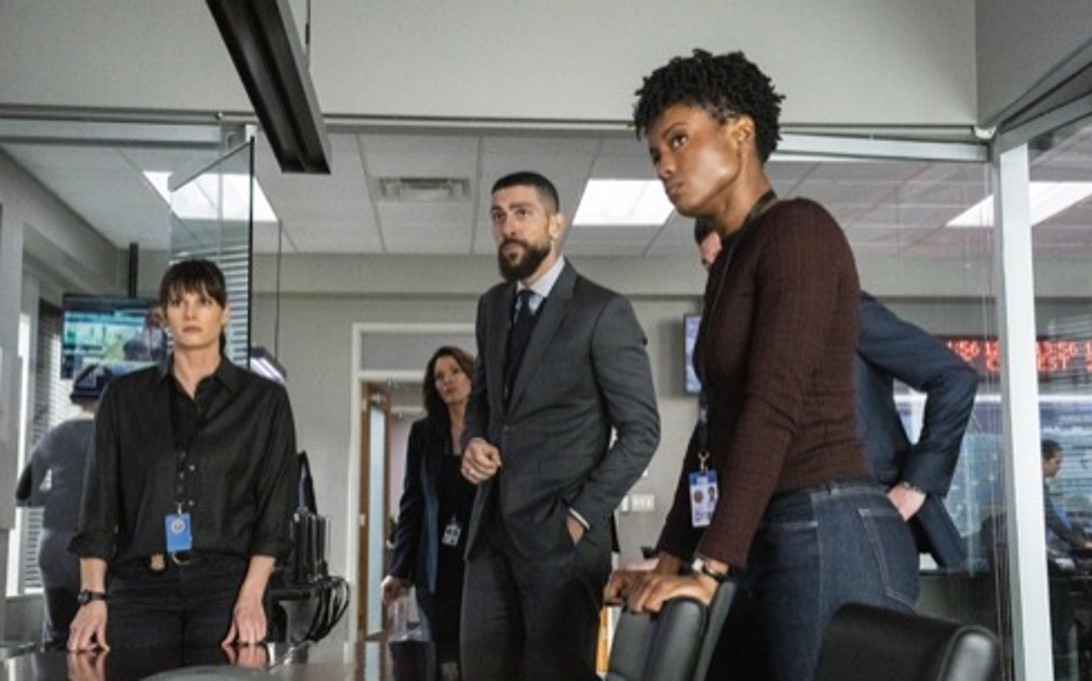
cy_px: 367
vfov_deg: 26.3
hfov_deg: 41.1
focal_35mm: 49
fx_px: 1457
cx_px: 552
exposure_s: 1/125
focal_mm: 47
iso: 12800
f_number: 5.6
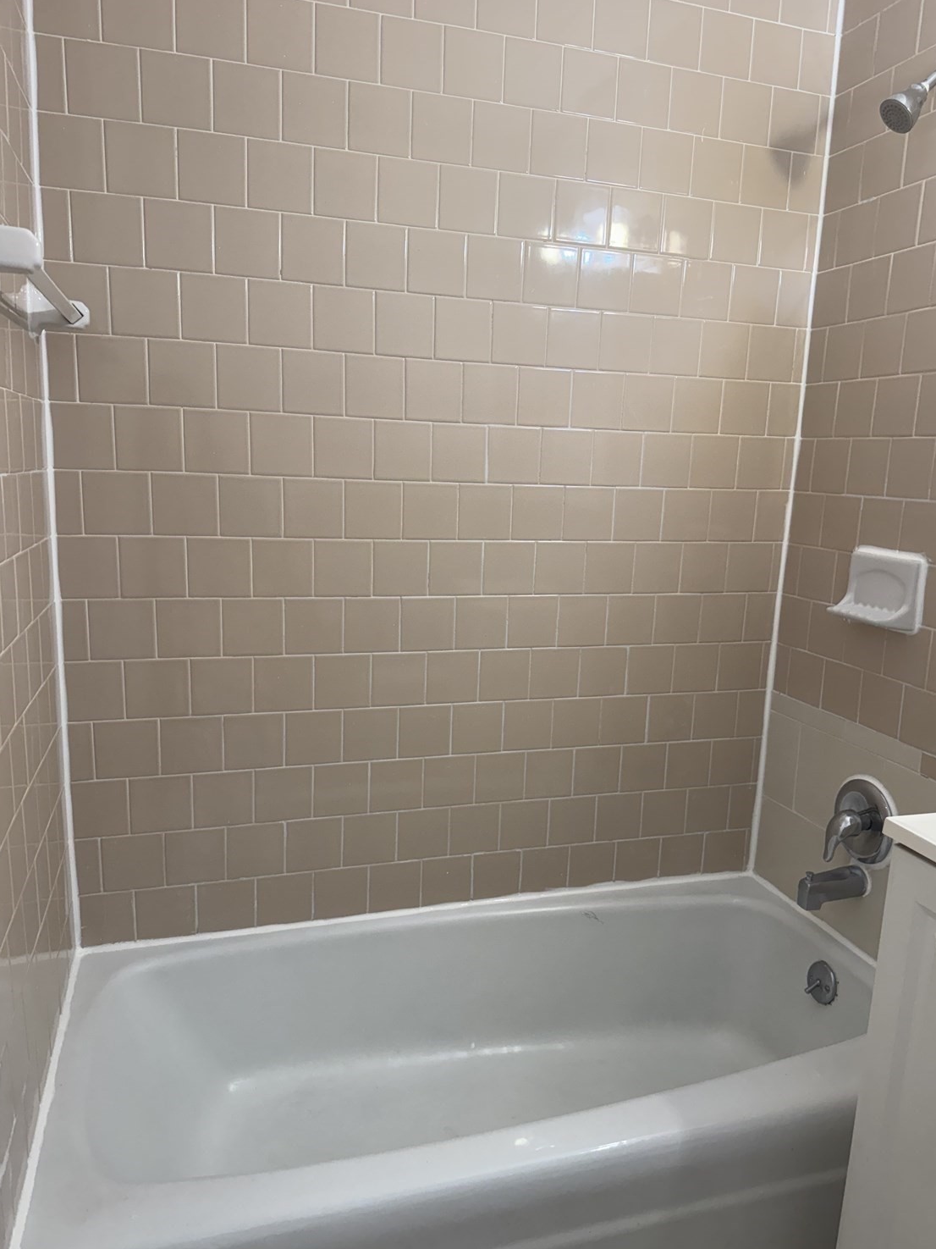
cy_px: 633
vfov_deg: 69.4
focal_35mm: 25
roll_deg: -2.1
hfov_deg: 54.9
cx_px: 481
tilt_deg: -11.4
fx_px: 901
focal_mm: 6.76
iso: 160
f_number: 1.78
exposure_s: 1/120
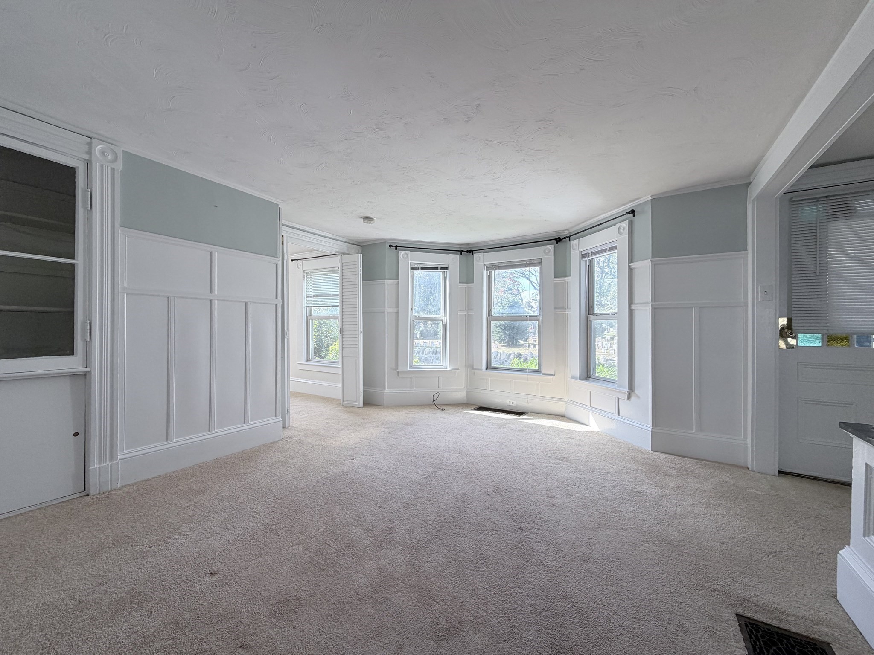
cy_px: 328
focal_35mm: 14
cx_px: 437
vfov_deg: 85.7
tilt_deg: +0.4
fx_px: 353
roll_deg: -0.5
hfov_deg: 102.1
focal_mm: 2.22
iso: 64
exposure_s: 1/121
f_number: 2.2
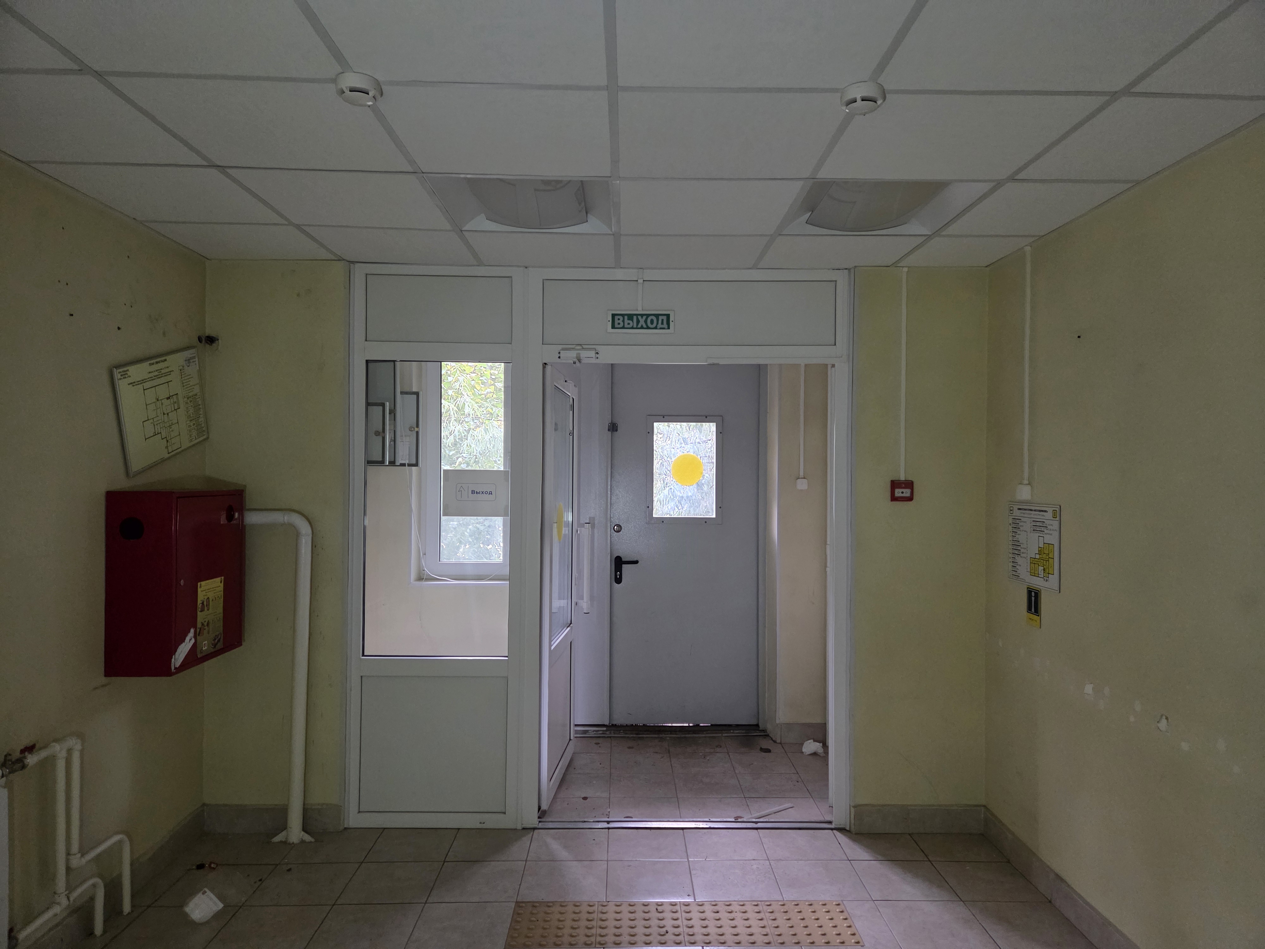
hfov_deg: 73.9
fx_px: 841
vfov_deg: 58.9
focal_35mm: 23
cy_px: 474
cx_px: 632
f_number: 1.8
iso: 800
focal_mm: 5.4
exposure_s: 1/100
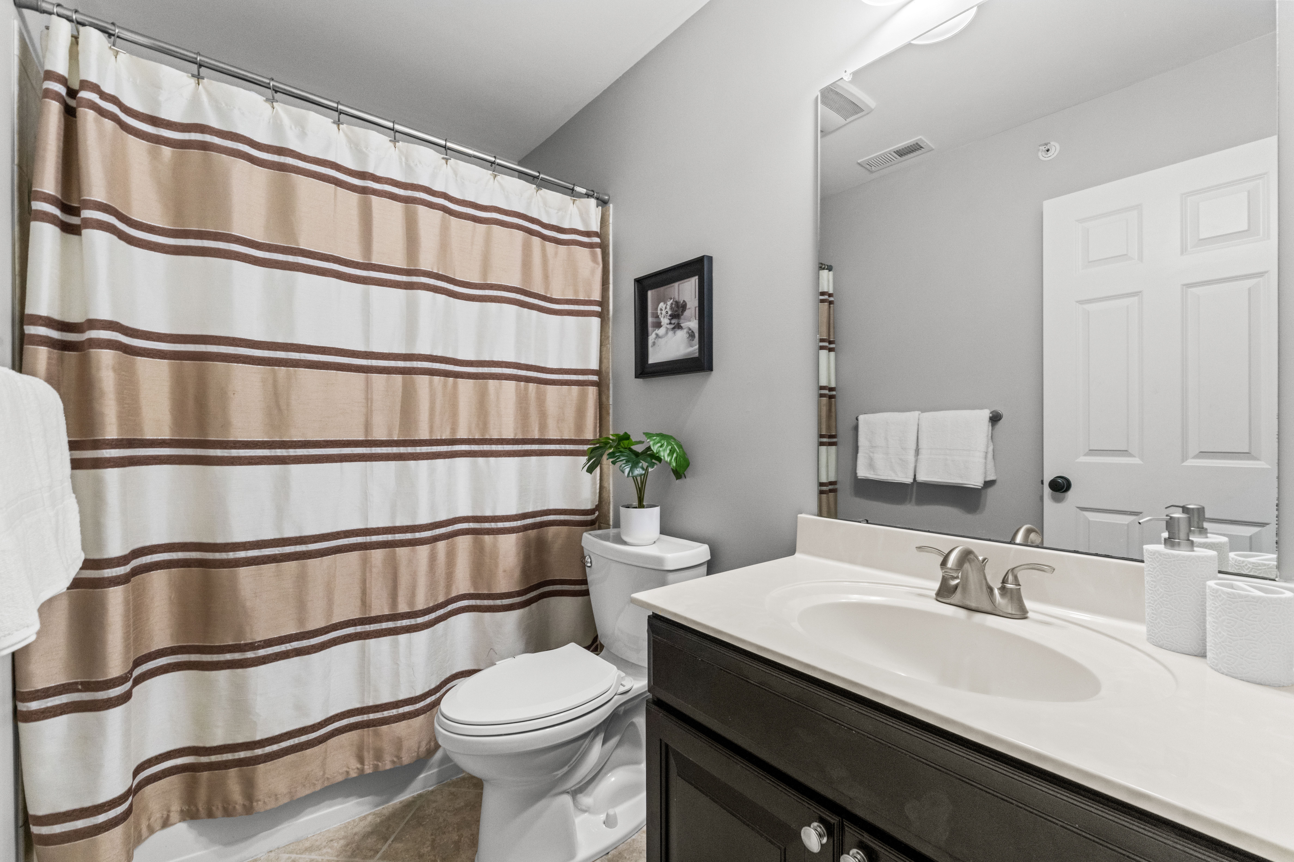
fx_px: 550
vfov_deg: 76.2
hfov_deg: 99.3
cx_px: 647
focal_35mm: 15
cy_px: 431
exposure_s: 1/13
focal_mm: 15.3
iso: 3200
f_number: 11
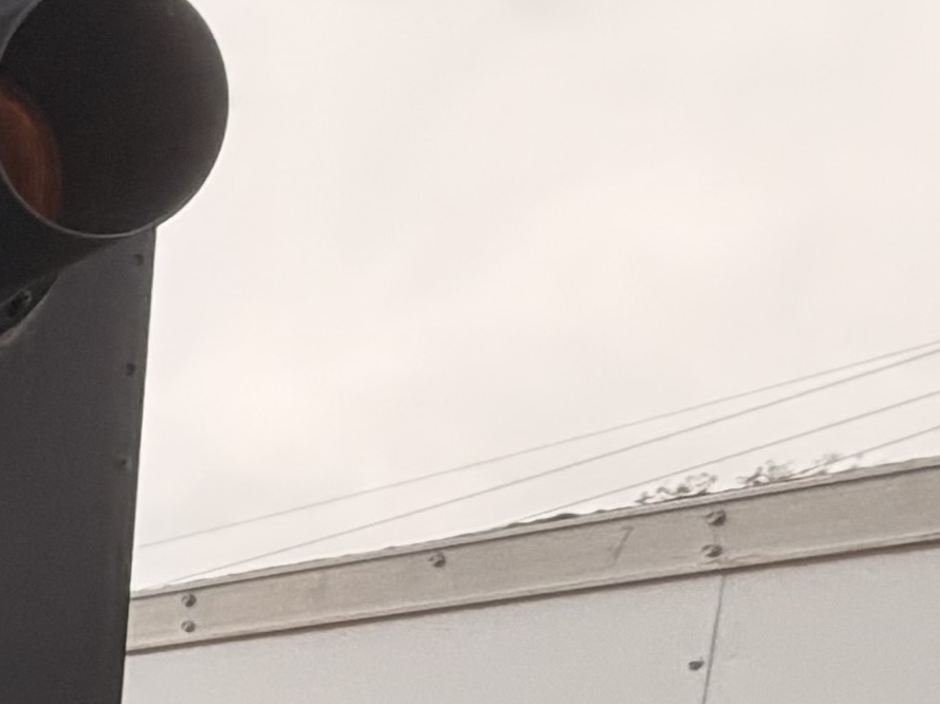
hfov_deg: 12.7
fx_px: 2443
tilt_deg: -5.4
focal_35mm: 90
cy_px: 1307
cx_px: -1646
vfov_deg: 14.3
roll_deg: +1.4
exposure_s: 1/379
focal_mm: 2.22
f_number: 2.2
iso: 50
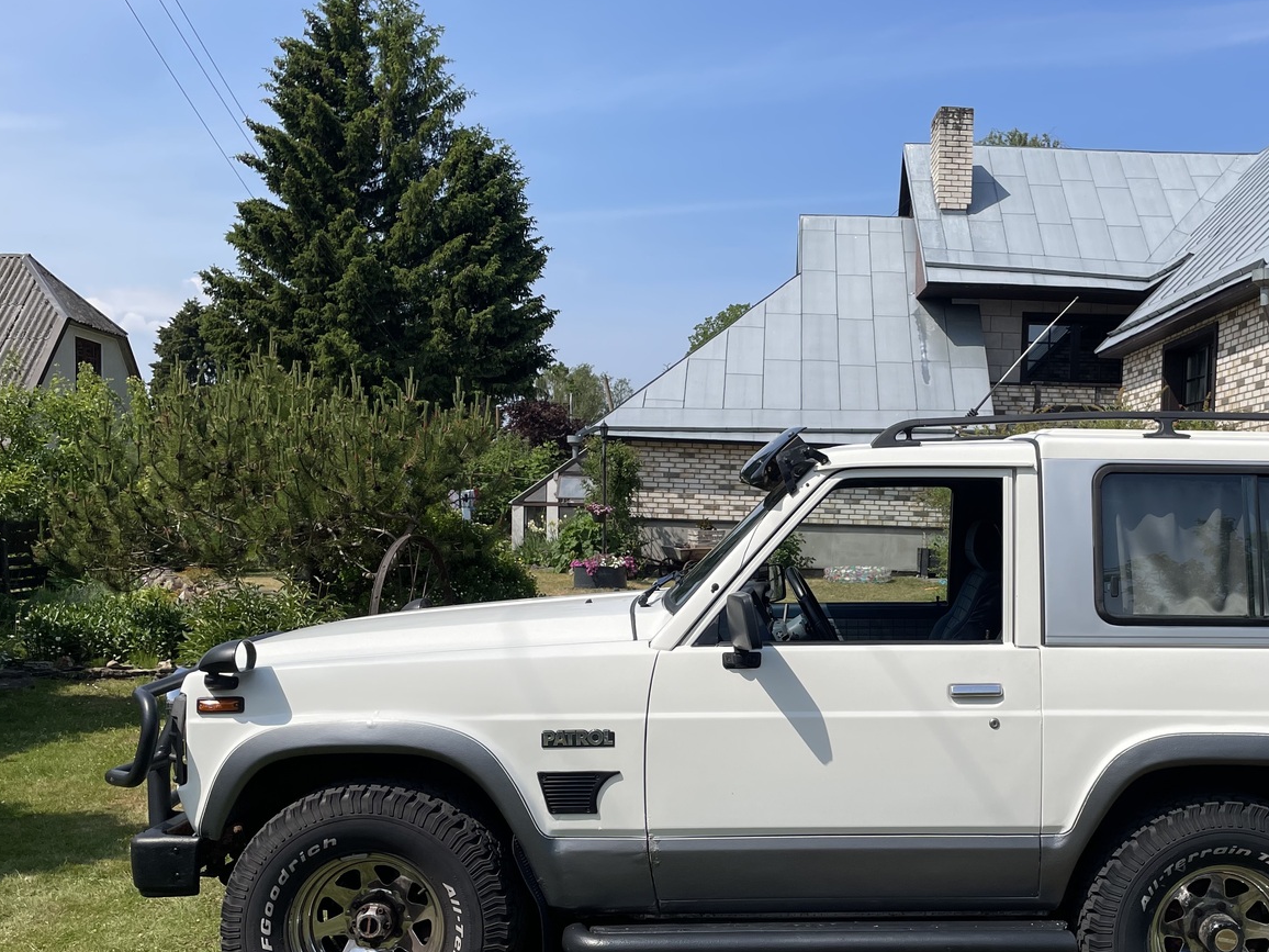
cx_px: 864
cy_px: 607
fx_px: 1320
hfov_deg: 50.3
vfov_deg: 39.3
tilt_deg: -3.1
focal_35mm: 36
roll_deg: -1.0
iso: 32
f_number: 1.6
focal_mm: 4.2
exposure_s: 1/5051
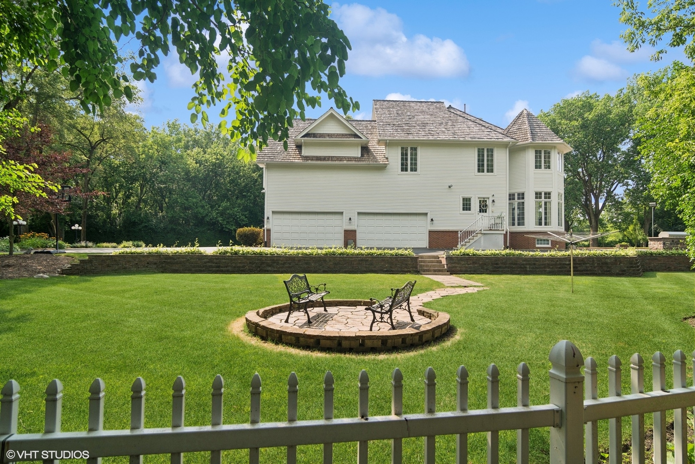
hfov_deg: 90.0
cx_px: 348
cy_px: 232
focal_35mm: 18
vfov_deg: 67.4
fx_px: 347
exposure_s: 1/800
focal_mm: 12
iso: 200
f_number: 8
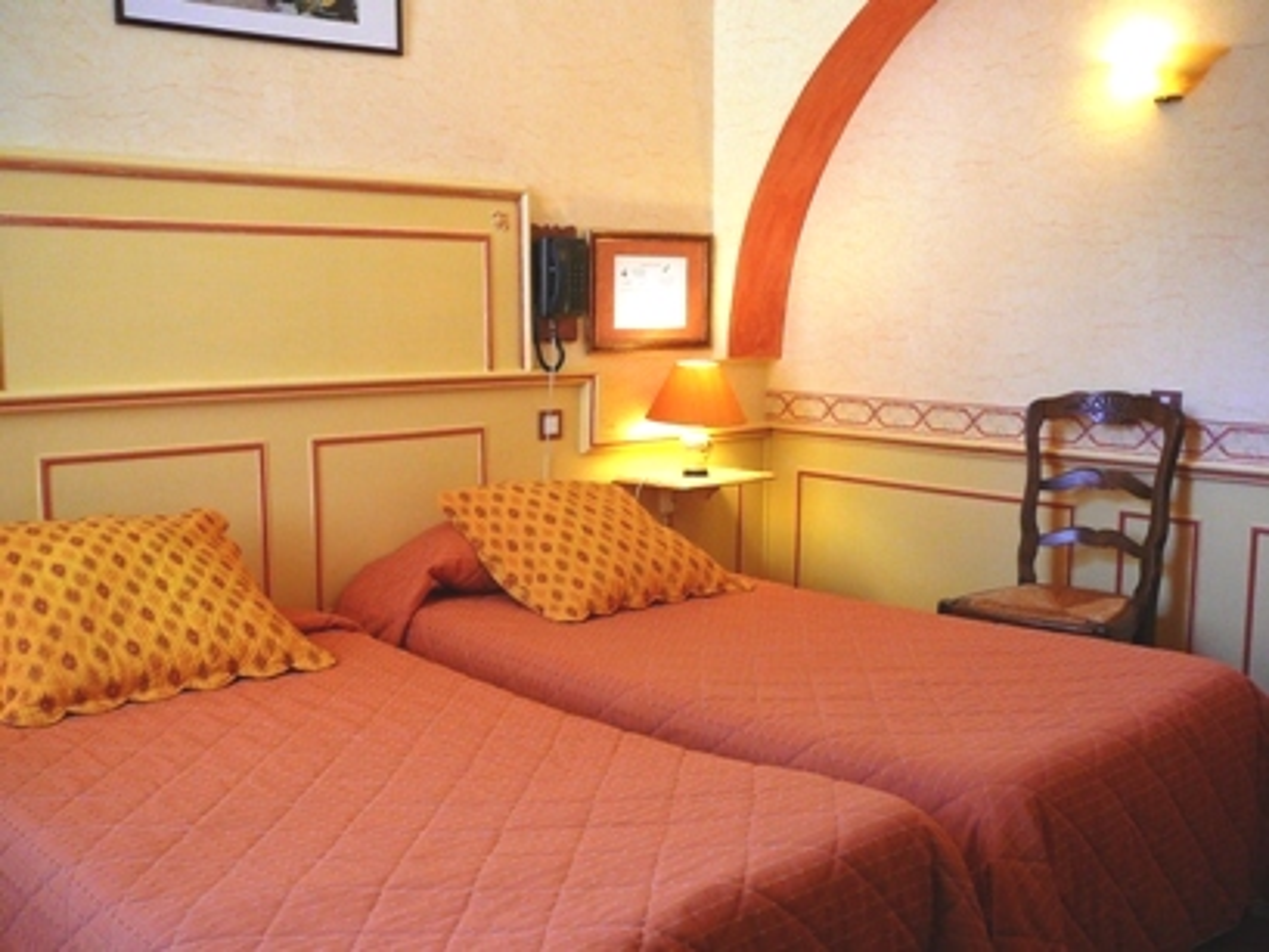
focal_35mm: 35
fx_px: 1283
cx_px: 634
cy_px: 476
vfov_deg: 40.7
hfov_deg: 52.6
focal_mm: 5.2
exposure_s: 1/30
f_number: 2.8
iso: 200
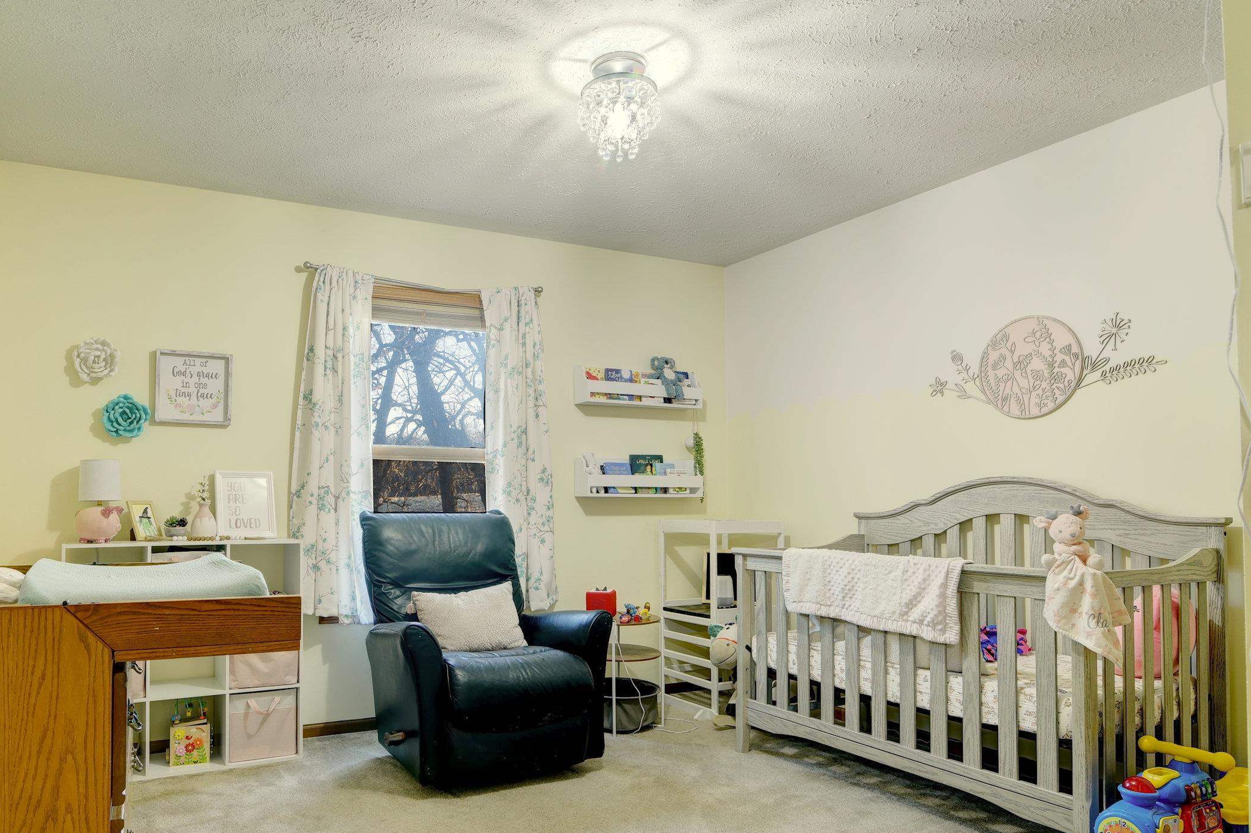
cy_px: 468
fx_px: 799
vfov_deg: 54.9
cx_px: 484
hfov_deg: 75.0
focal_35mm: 23
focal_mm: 16
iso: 160
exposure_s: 1.6
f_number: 7.1
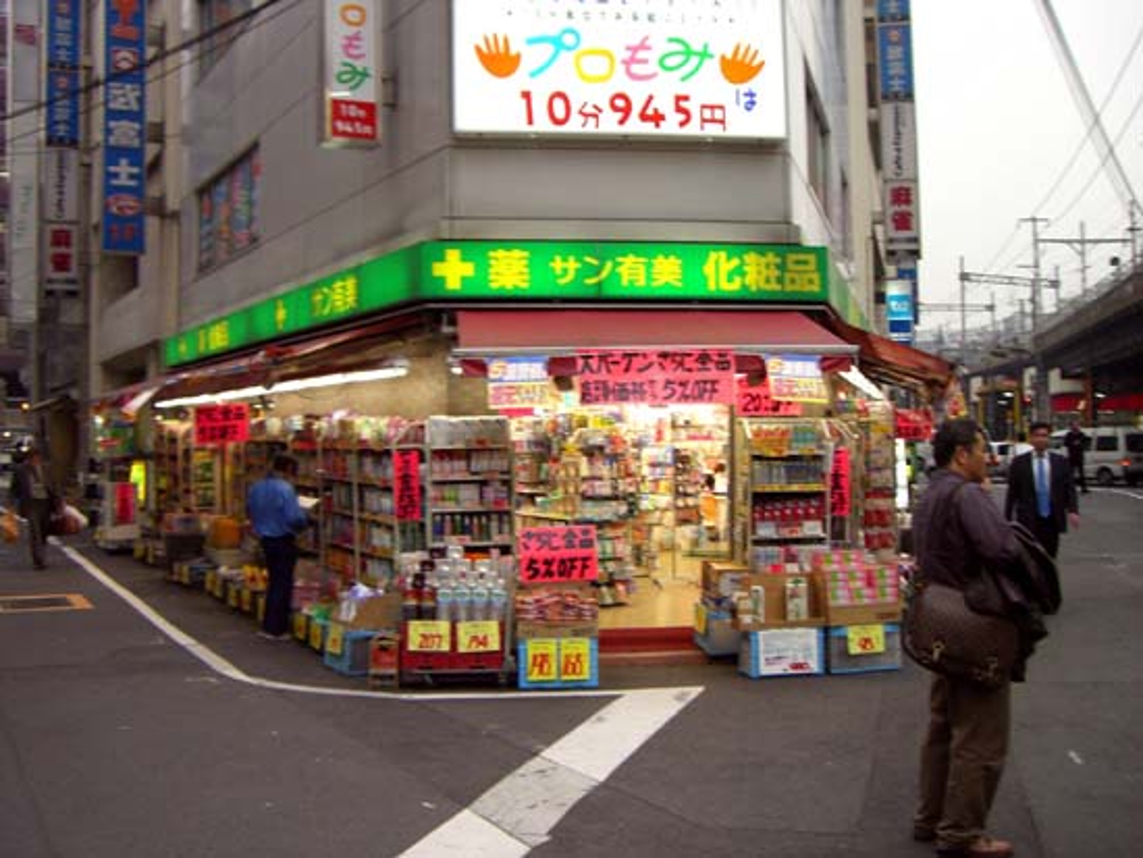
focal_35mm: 38
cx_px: 572
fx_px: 1255
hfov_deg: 49.0
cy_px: 429
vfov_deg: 37.7
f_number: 2.7
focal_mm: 6.2
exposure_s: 1/60
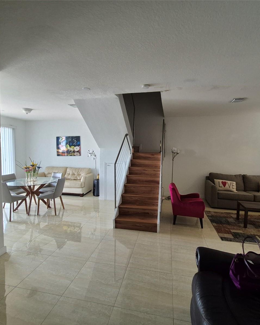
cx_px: 126
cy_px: 163
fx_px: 164
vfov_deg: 89.6
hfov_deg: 76.9
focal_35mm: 17
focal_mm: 1.74
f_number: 2.2
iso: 320
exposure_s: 1/60
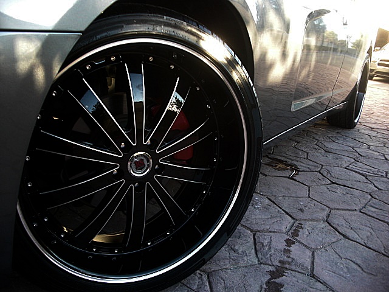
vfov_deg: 39.7
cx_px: 194
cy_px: 146
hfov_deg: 51.4
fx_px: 405
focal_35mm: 36
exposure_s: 1/80
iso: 100
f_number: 2.8
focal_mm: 6.3
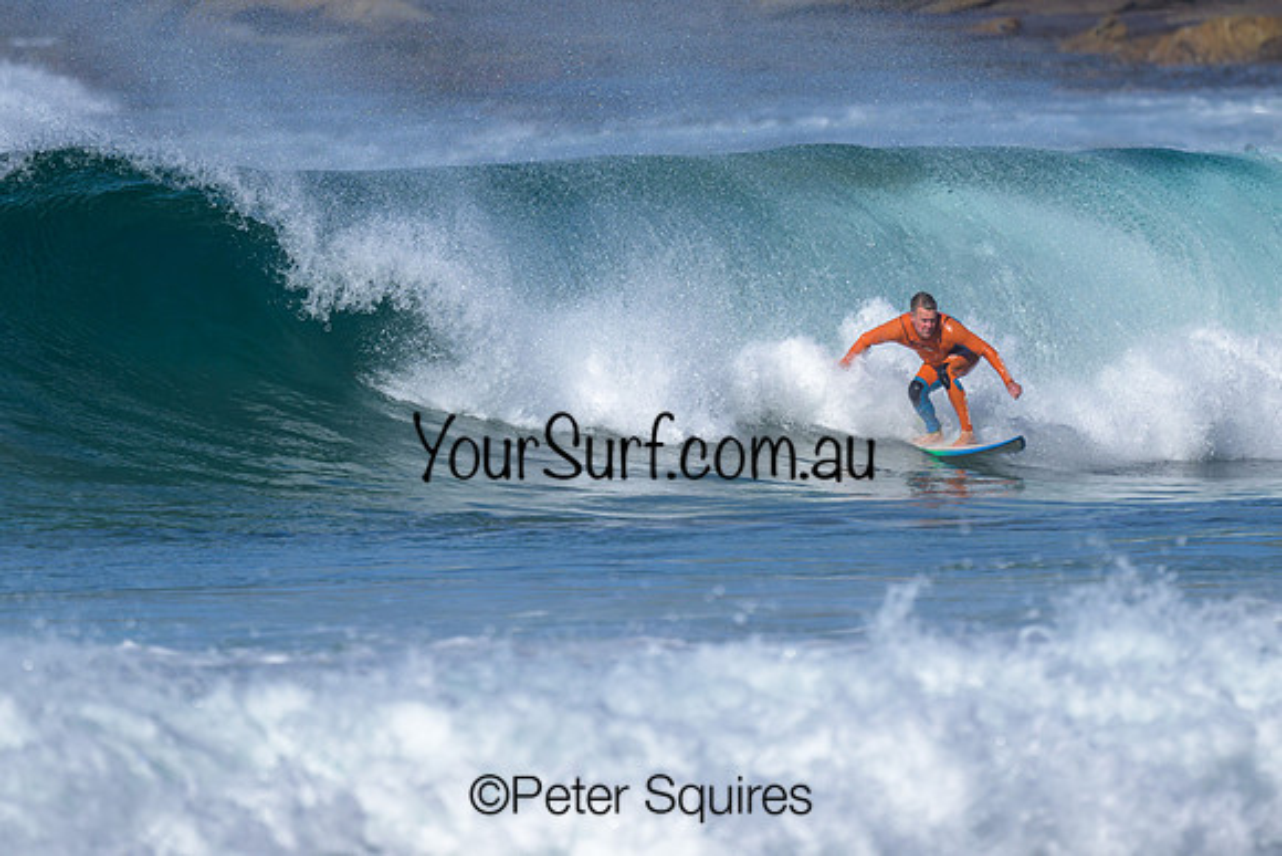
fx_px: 39178
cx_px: 690
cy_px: 334
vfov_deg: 1.3
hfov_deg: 1.9
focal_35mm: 1100
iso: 220
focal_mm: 800
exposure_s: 1/2000
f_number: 6.3
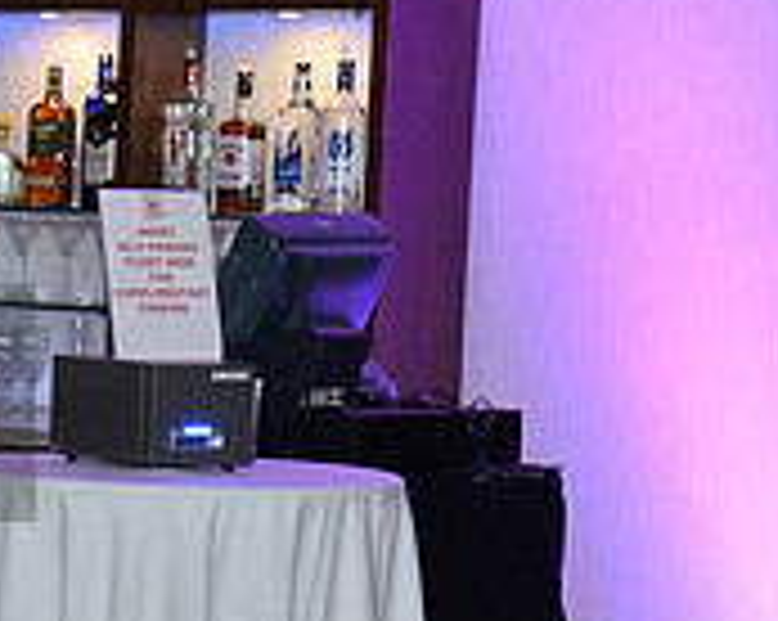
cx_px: -454
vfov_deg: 7.9
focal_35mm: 195
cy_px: 403
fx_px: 4485
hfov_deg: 9.6
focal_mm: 62
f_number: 5
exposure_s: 1/250
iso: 2000
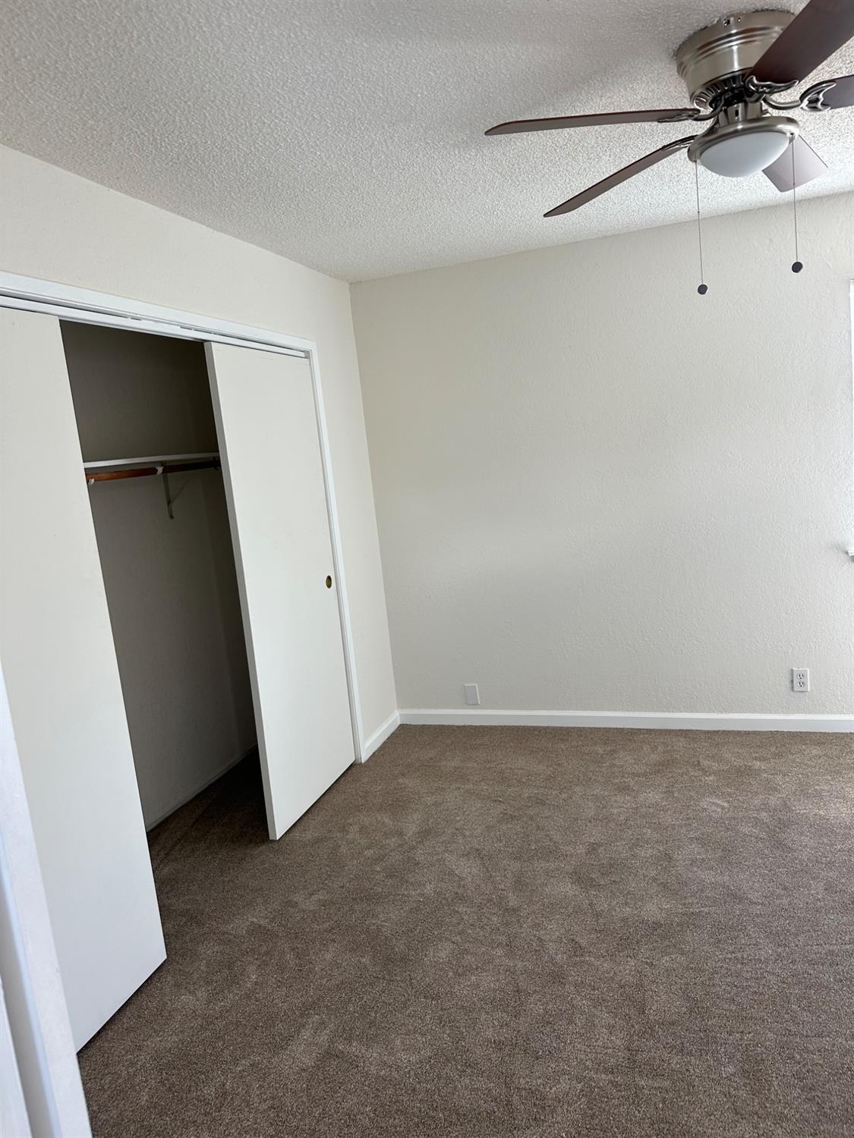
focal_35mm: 24
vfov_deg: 71.6
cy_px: 569
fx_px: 789
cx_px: 427
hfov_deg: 56.8
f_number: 1.78
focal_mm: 6.86
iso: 80
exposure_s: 1/120
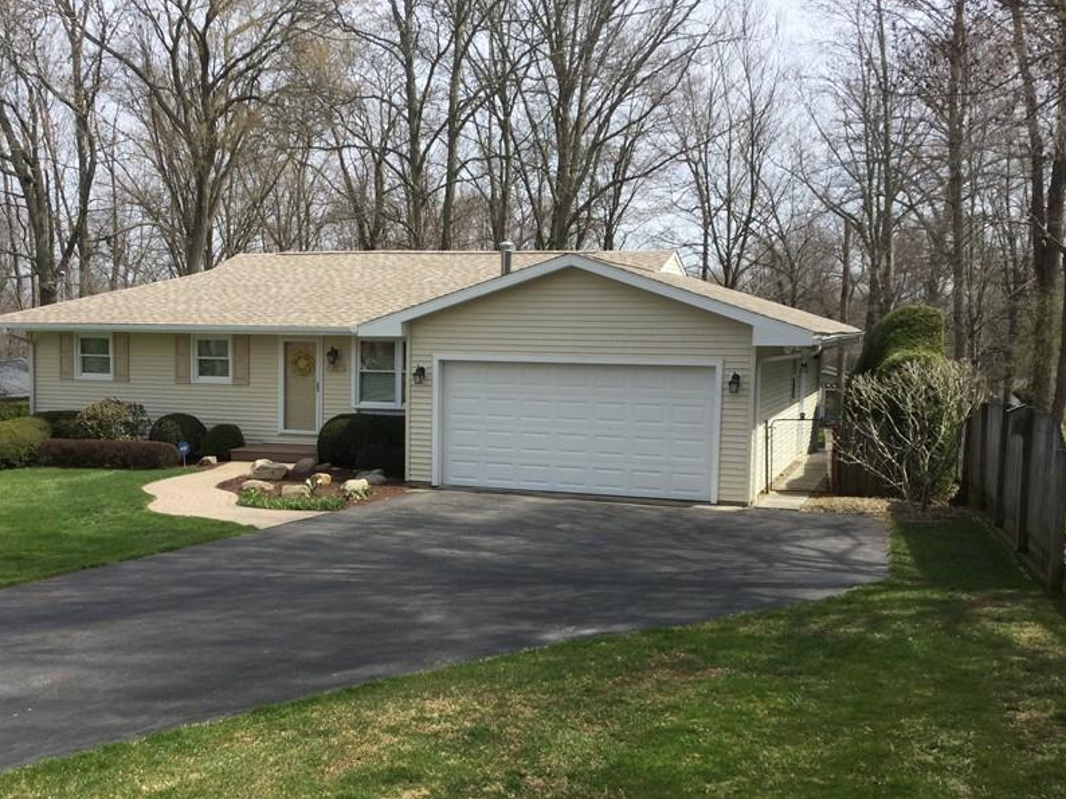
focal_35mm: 40
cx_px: 435
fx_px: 1231
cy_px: 463
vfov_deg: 35.9
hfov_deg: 46.6
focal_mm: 3.3
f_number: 2.4
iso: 25
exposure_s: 1/815
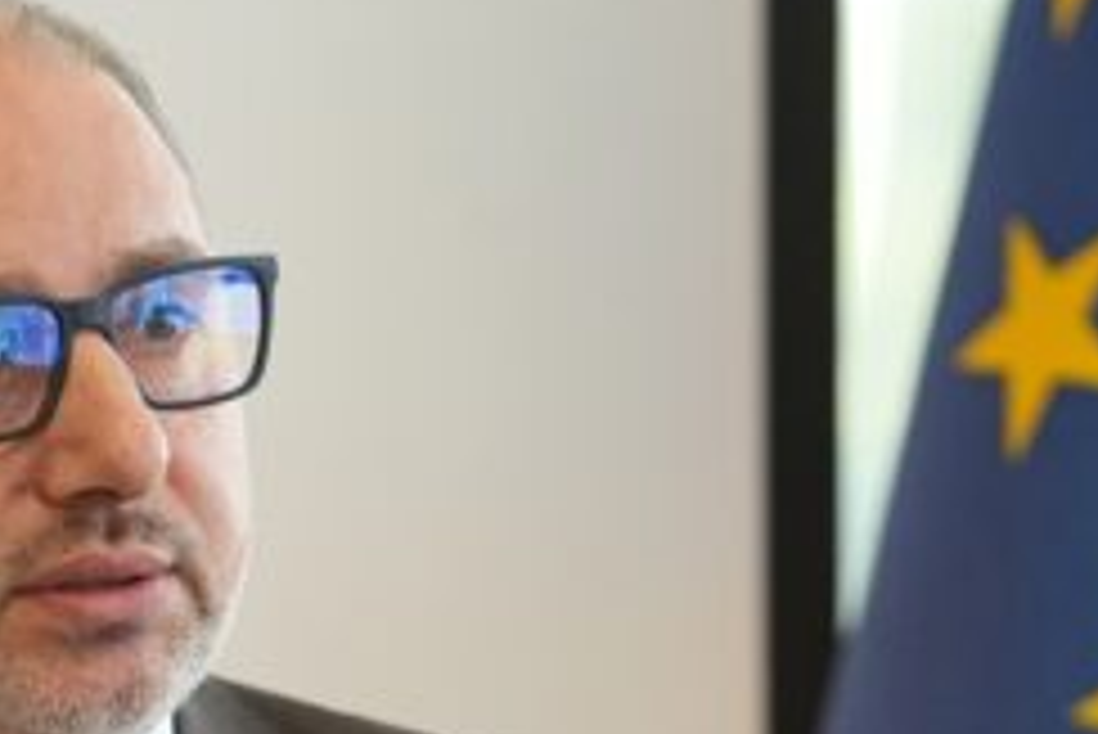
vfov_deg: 3.1
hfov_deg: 4.6
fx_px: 13672
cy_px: 941
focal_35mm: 448
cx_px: 189
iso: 2000
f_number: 4
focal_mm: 157
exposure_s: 1/160
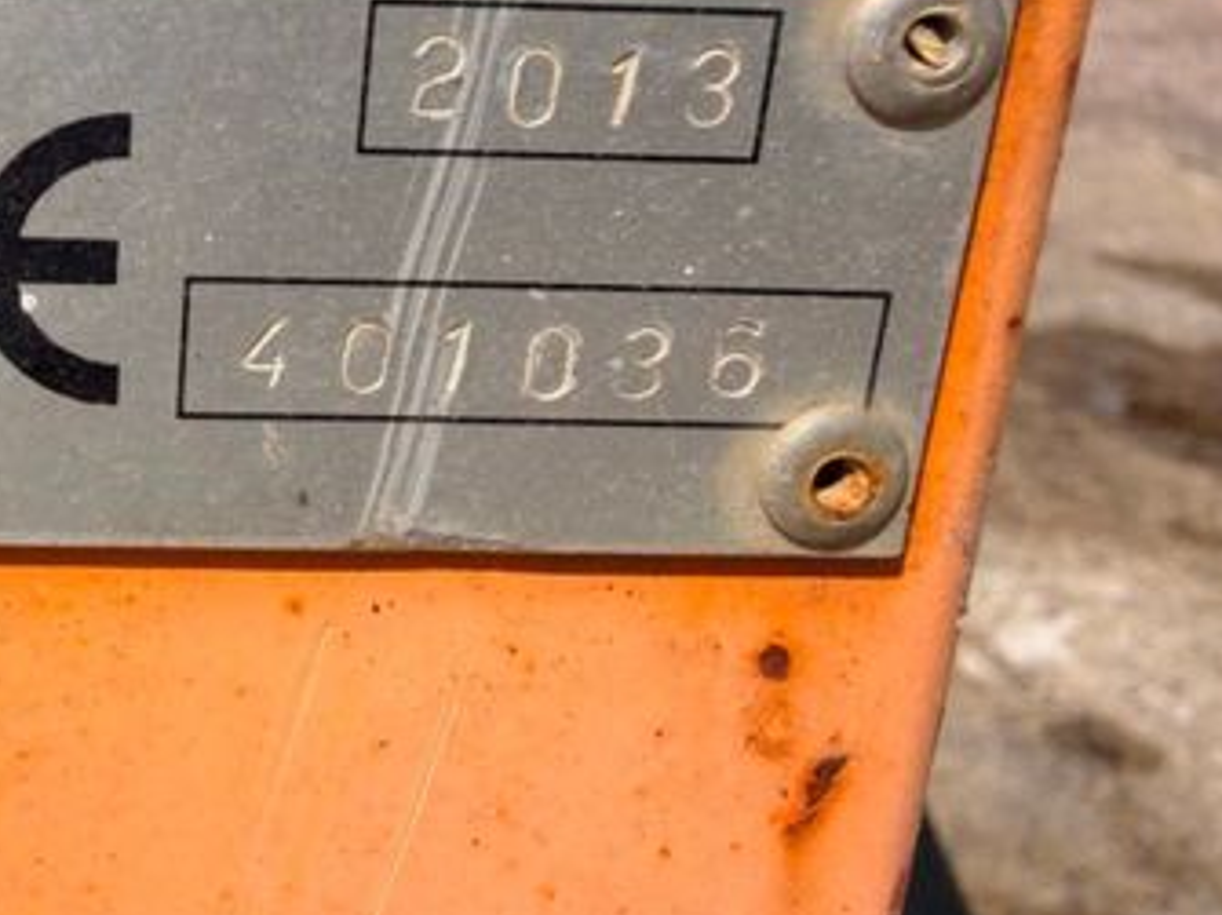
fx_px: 1517
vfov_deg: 32.7
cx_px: 248
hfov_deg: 42.0
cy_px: 186
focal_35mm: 43
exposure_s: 1/1572
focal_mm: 2.22
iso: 20
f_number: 2.2
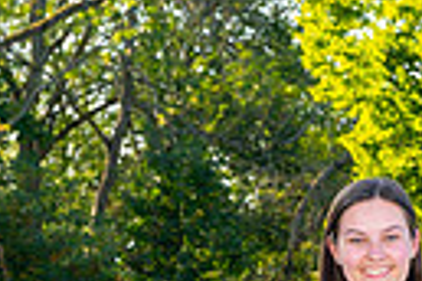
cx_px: 769
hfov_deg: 6.8
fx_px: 3470
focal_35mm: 296
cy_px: 629
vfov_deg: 4.6
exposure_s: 1/60
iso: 100
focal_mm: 66
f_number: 9
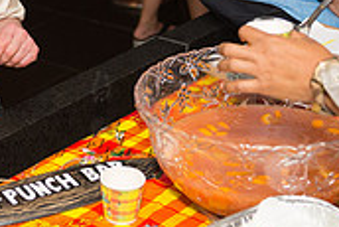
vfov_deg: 12.7
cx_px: 101
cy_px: 102
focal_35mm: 108
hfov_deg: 18.8
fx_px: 1018
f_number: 2.8
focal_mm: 32
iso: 2000
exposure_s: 1/500
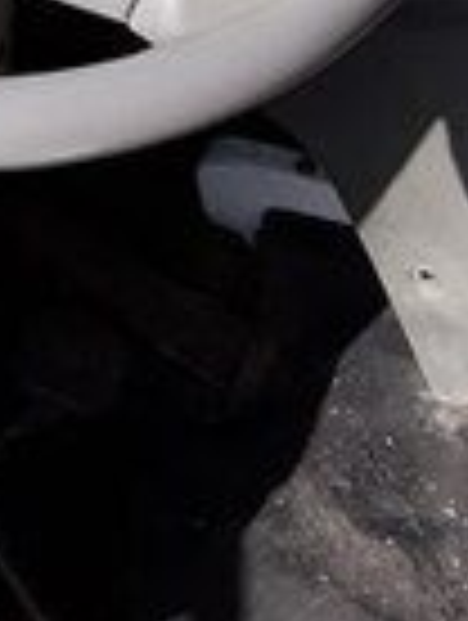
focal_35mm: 97
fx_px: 1743
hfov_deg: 15.1
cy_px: -405
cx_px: 14
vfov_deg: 17.4
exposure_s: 1/853
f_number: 1.7
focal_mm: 3.71
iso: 40
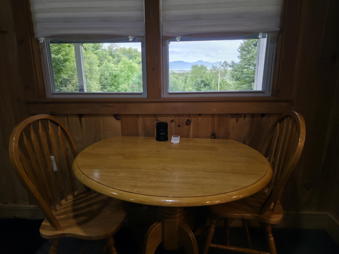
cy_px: 127
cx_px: 170
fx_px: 225
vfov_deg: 58.9
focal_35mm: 23
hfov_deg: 73.9
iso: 50
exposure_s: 1/120
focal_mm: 6.3
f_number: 1.7
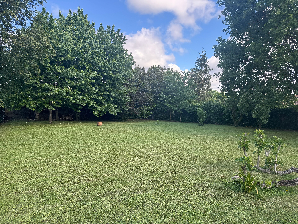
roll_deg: -2.7
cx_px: 149
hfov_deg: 71.6
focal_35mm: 24
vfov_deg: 56.8
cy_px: 112
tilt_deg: -2.2
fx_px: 207
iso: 80
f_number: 1.78
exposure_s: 1/715
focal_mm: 6.76
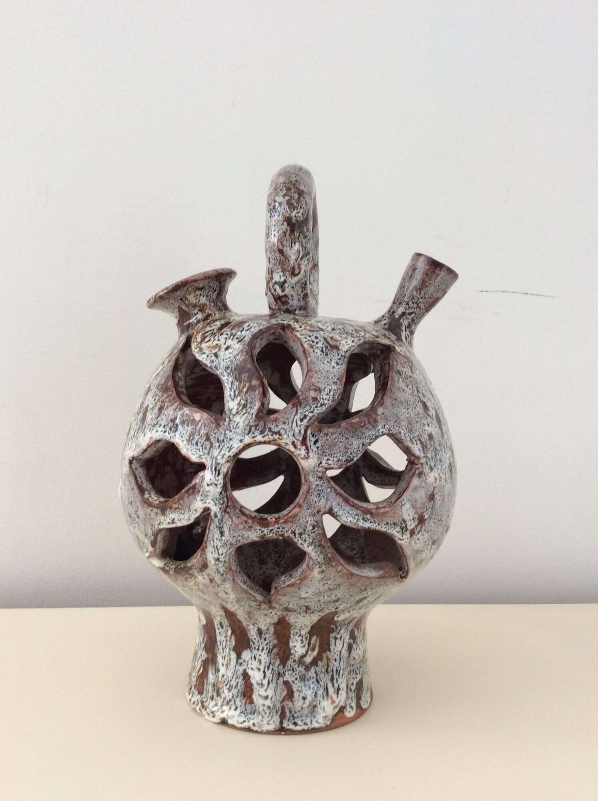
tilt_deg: -2.7
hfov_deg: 44.1
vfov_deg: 56.9
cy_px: 400
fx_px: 739
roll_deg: -2.1
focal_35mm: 32
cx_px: 299
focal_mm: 3.3
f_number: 2.4
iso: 64
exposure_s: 1/25
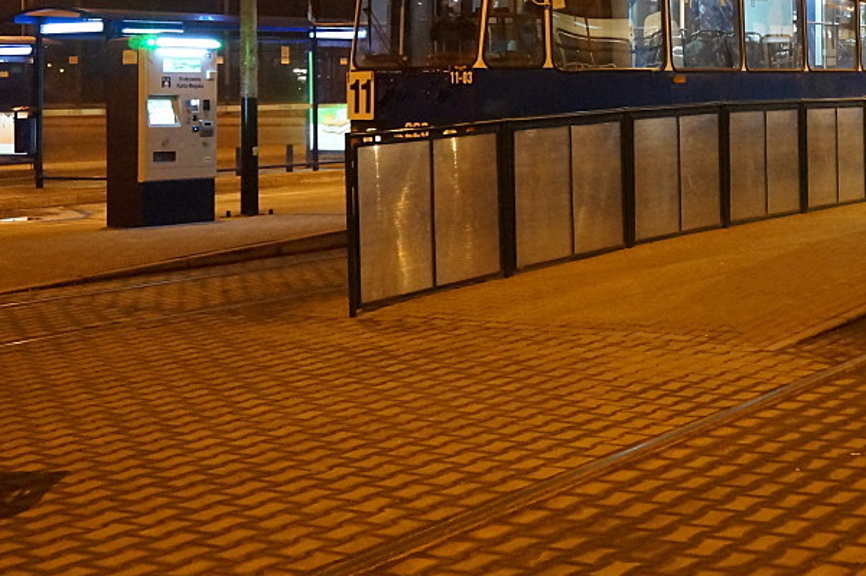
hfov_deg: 29.2
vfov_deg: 20.1
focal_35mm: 66
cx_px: 794
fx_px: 1586
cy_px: 45
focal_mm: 22
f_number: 4
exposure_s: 1/25
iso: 3200
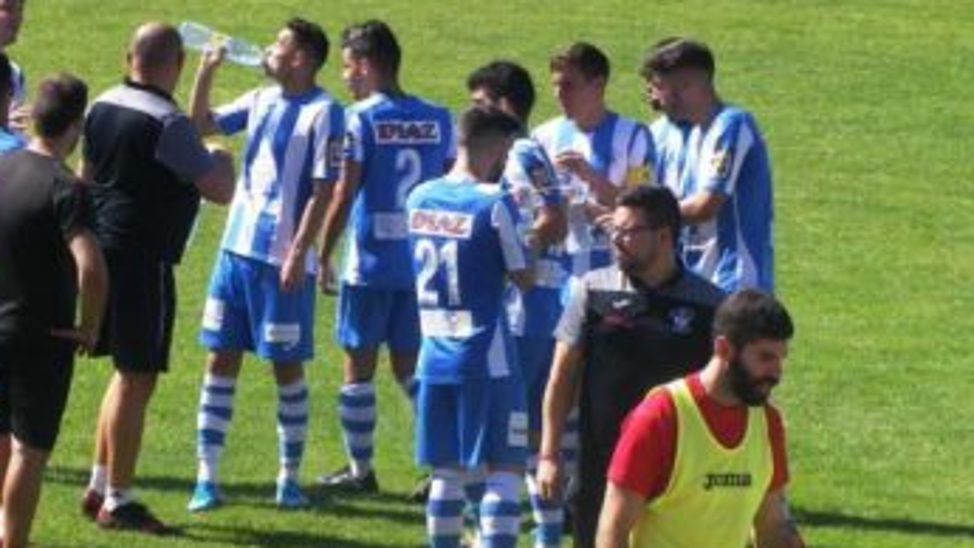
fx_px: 9607
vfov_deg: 3.3
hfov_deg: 5.8
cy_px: 322
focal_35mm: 372
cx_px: 570
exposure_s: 1/320
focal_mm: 33.8
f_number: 5.3
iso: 80
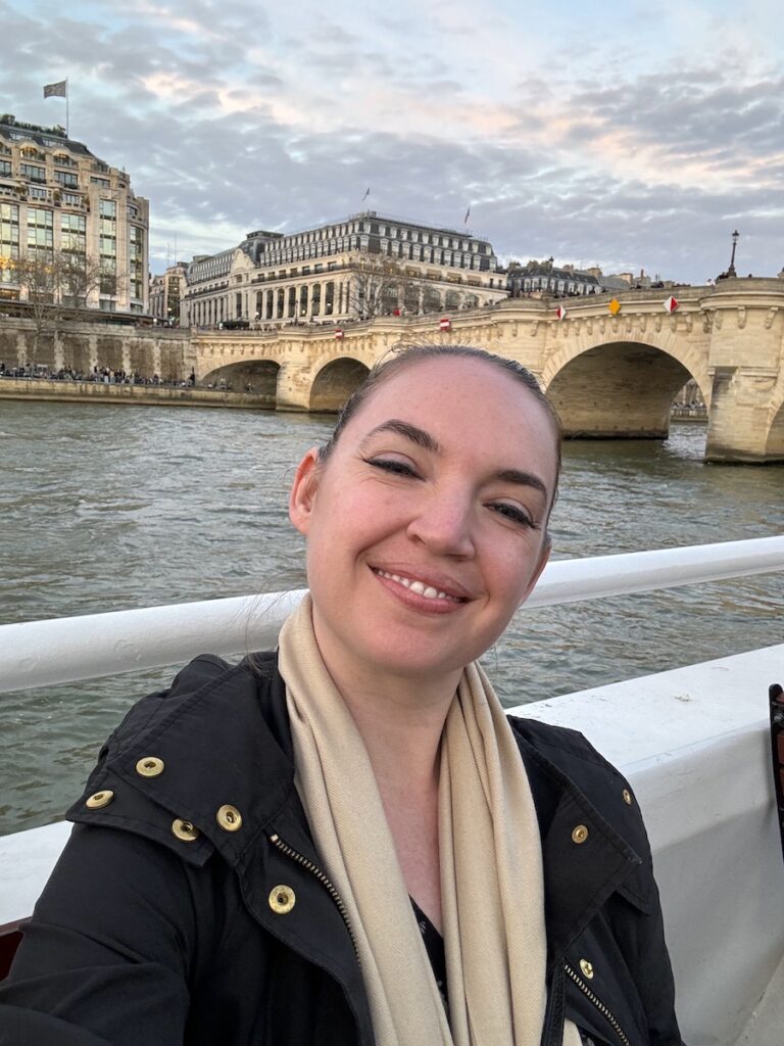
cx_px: 392
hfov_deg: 46.8
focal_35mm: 30
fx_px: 906
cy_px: 523
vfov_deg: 60.0
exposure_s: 1/84
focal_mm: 2.69
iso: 80
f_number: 1.9
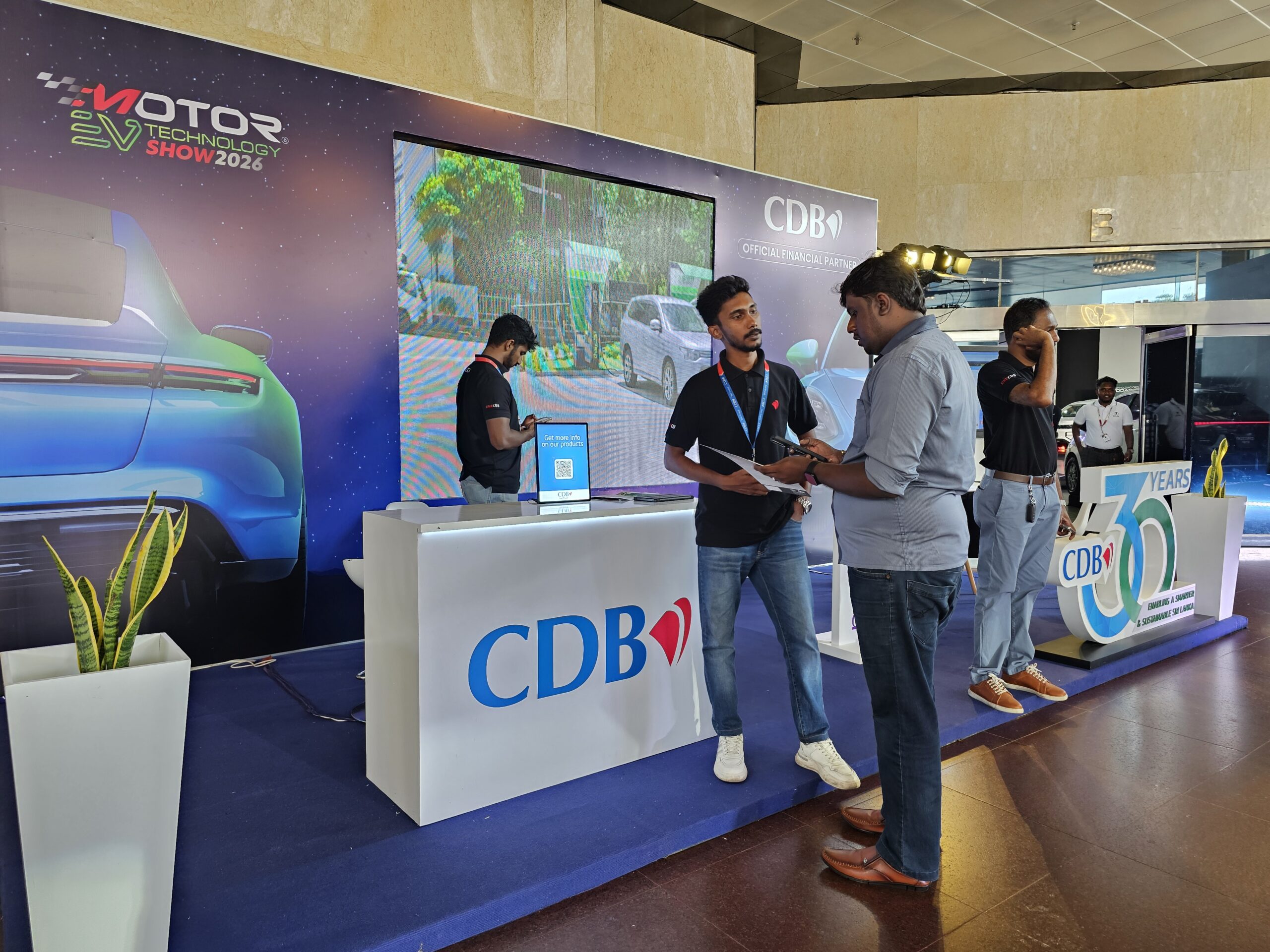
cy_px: 476
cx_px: 635
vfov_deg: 58.9
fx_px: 844
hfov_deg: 73.9
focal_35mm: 23
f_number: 1.7
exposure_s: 1/60
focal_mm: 6.3
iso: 100
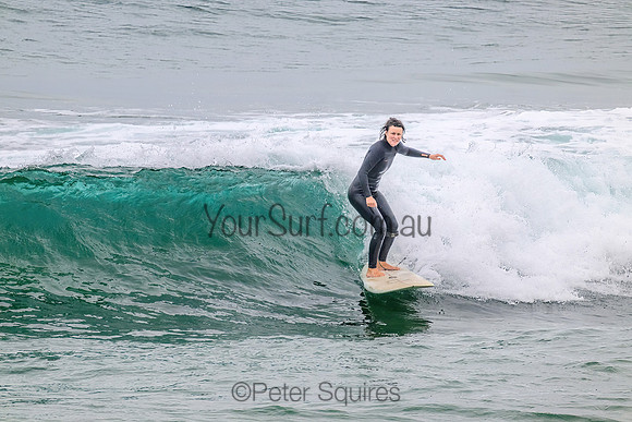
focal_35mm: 800
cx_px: 316
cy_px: 211
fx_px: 14047
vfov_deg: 1.7
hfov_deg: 2.6
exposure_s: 1/2000
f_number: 11
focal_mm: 800
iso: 1100
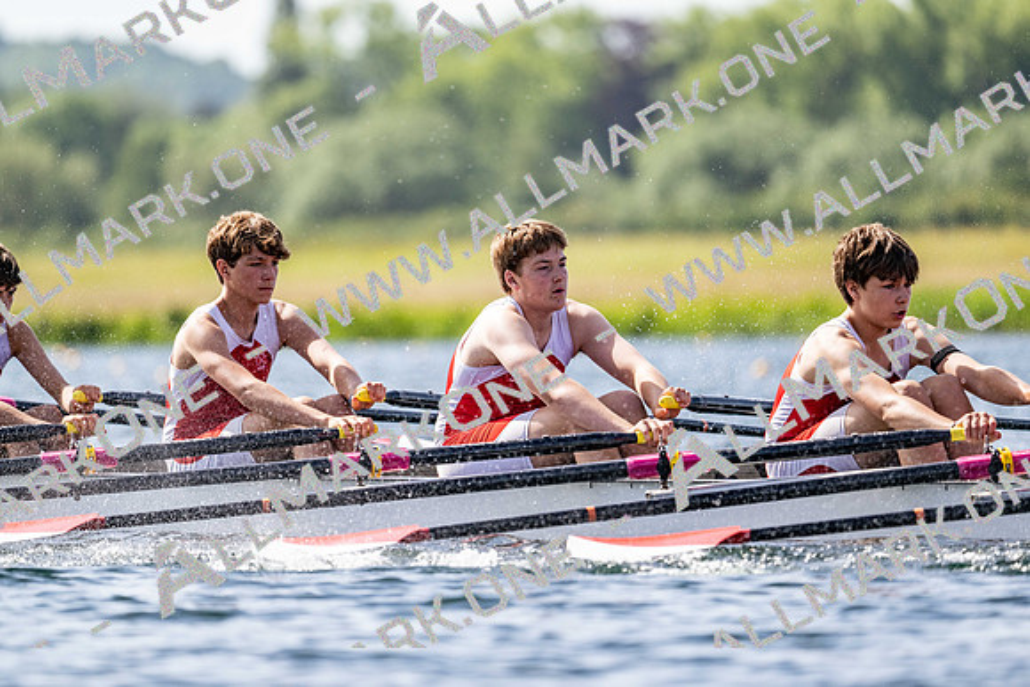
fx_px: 11447
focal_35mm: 400
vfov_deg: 3.4
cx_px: 515
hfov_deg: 5.2
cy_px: 344
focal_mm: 400
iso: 320
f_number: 4.5
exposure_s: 1/2500
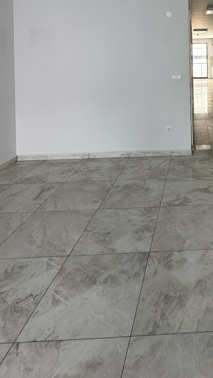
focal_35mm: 27
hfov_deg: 39.0
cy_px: 55
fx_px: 271
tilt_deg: +1.0
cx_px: 203
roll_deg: +0.4
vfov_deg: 61.5
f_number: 2.2
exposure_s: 1/99
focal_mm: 2.22
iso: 100
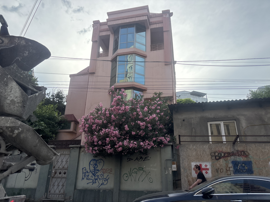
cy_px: 101
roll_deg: -1.6
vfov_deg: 53.1
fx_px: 203
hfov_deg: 67.3
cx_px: 135
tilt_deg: +21.6
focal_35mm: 26
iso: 50
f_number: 1.6
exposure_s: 1/2451
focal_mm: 5.96
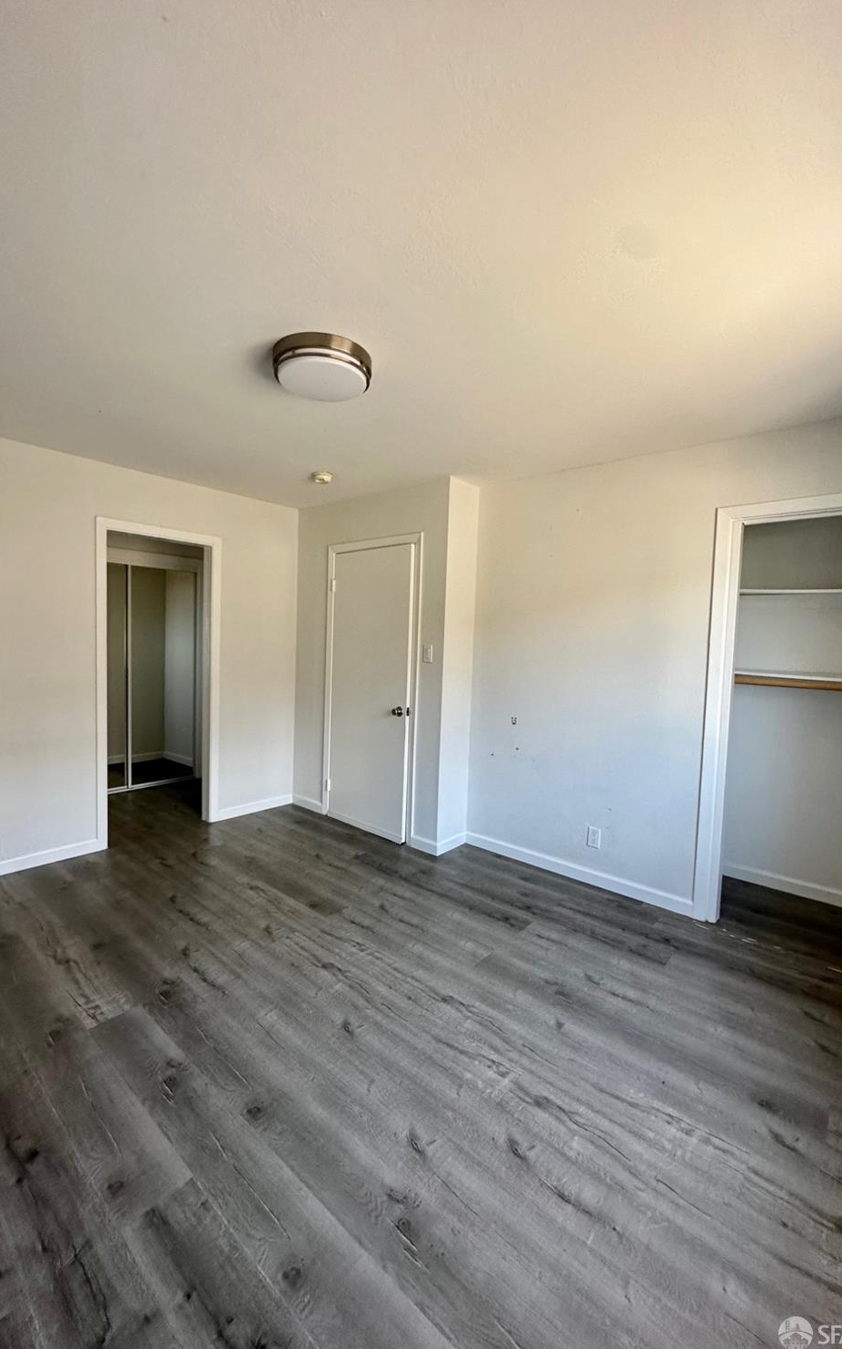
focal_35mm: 15
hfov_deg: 74.8
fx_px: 551
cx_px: 411
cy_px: 673
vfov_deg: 101.5
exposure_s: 1/99
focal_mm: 2.22
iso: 100
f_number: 2.2
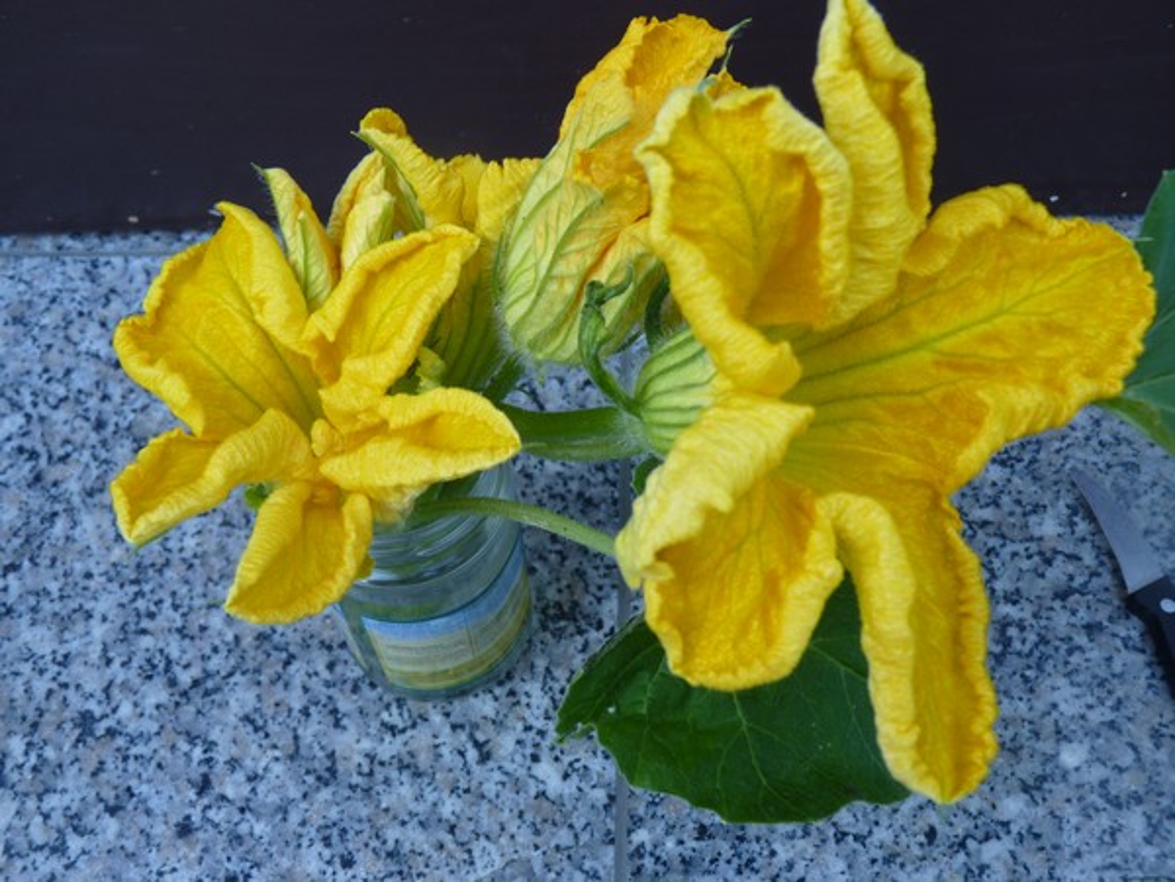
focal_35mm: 34
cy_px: 441
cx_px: 588
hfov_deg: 54.0
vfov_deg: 41.8
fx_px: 1154
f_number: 3
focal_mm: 6
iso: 80
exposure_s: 1/40
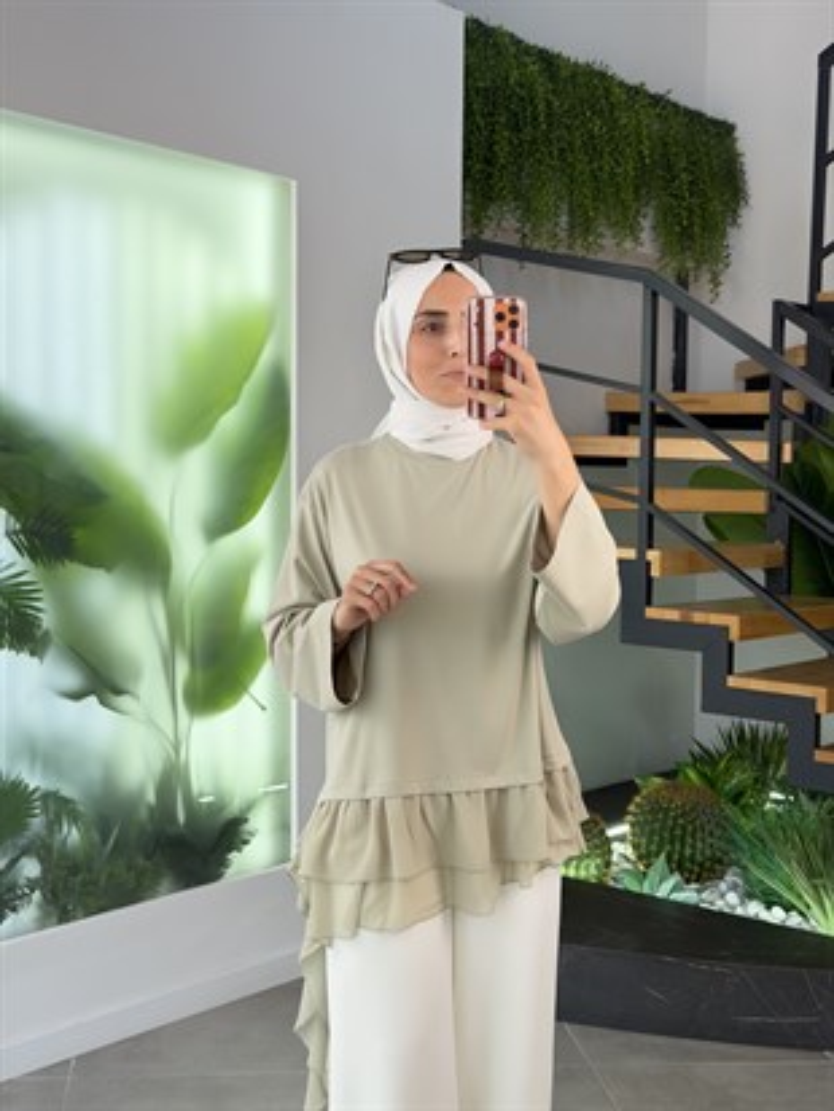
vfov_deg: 39.6
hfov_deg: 30.3
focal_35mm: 48
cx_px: 417
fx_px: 1541
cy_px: 556
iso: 64
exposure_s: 1/198
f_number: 1.78
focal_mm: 6.76
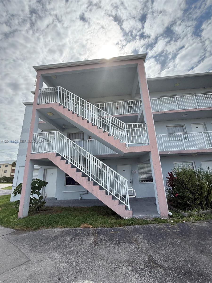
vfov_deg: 102.1
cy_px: 142
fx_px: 114
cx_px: 106
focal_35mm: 14
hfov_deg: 85.7
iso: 50
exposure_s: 1/1235
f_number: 2.2
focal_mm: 2.22
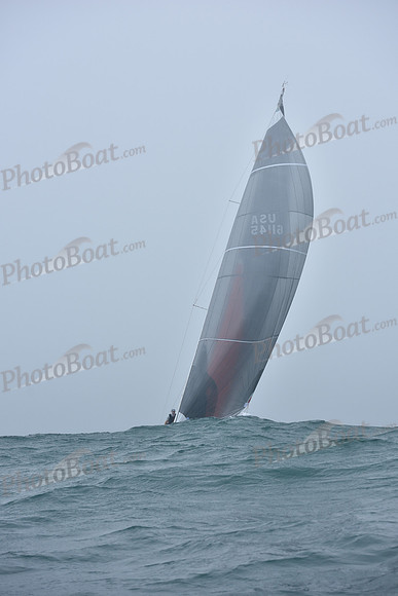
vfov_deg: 28.8
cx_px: 199
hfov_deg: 19.5
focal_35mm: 70
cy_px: 298
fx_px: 1160
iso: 320
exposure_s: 1/800
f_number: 5
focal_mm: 70
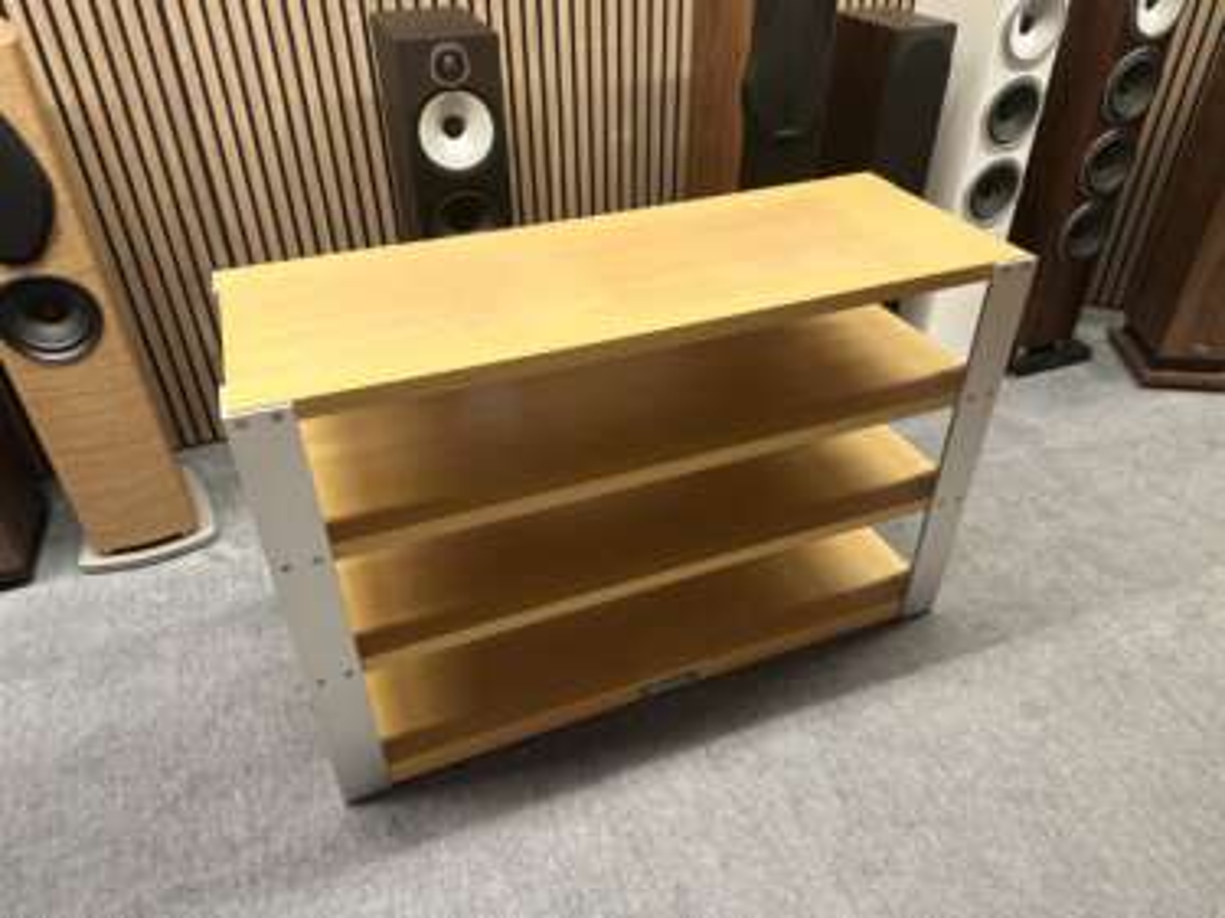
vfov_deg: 56.8
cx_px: 612
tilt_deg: -36.1
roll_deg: +0.8
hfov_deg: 71.6
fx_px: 849
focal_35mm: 24
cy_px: 459
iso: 125
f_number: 1.78
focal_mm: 6.86
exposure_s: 1/50
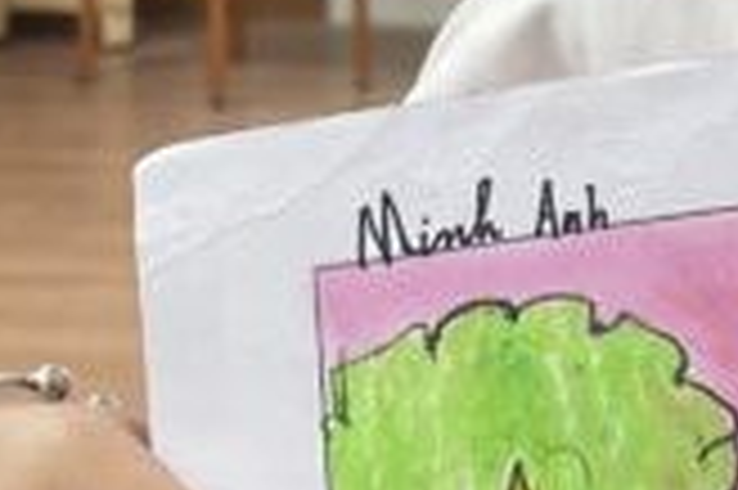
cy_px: -49
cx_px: 1138
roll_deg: -2.4
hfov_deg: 12.3
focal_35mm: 159
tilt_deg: -7.8
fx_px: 3256
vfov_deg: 8.5
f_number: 1.6
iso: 125
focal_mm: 5.1
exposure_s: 1/100
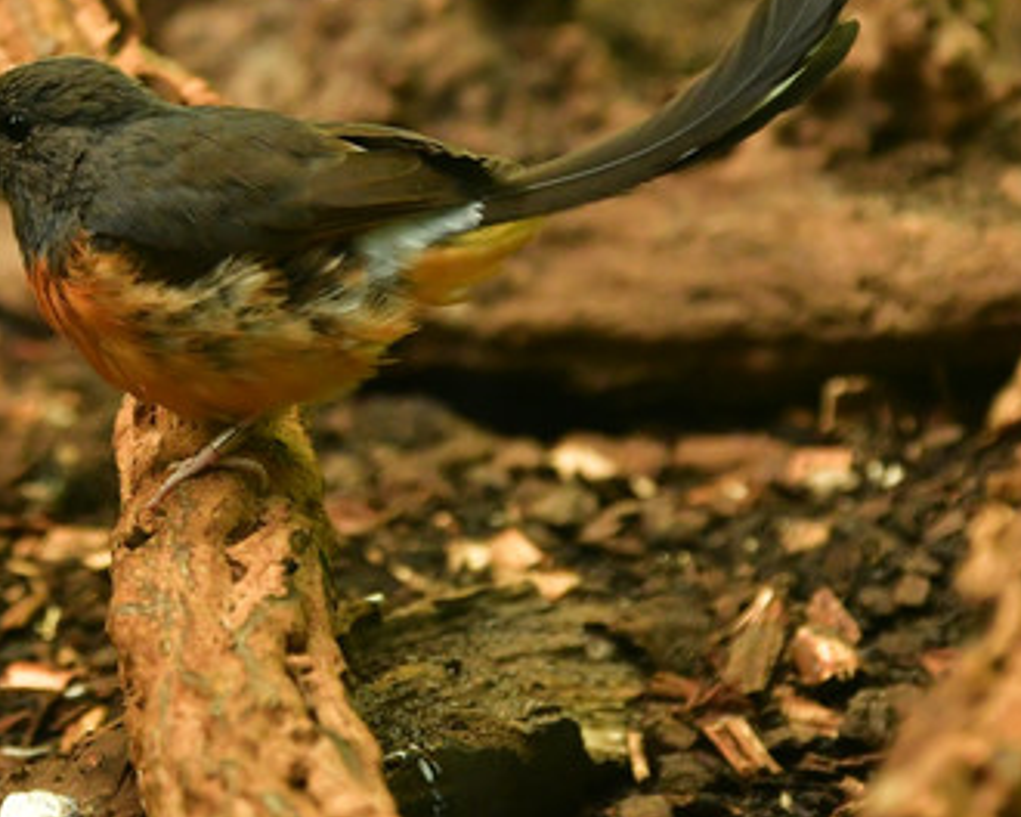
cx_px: 121
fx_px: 14837
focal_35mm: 491
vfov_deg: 3.2
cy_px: 169
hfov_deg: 3.9
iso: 1600
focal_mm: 135
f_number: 2.8
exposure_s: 1/1000
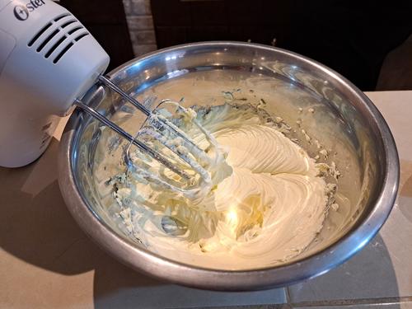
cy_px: 154
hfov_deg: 71.6
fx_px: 286
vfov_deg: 56.8
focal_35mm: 24
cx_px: 206
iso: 250
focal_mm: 5.23
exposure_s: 1/60
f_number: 1.8
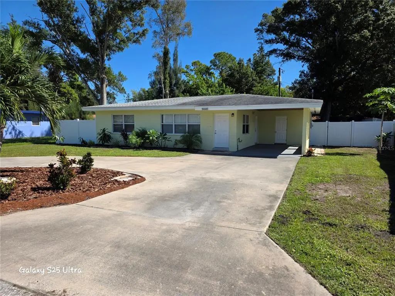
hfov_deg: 73.9
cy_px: 148
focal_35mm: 23
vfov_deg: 58.9
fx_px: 262
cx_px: 198
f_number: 1.7
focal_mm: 6.3
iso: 80
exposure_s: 1/5447
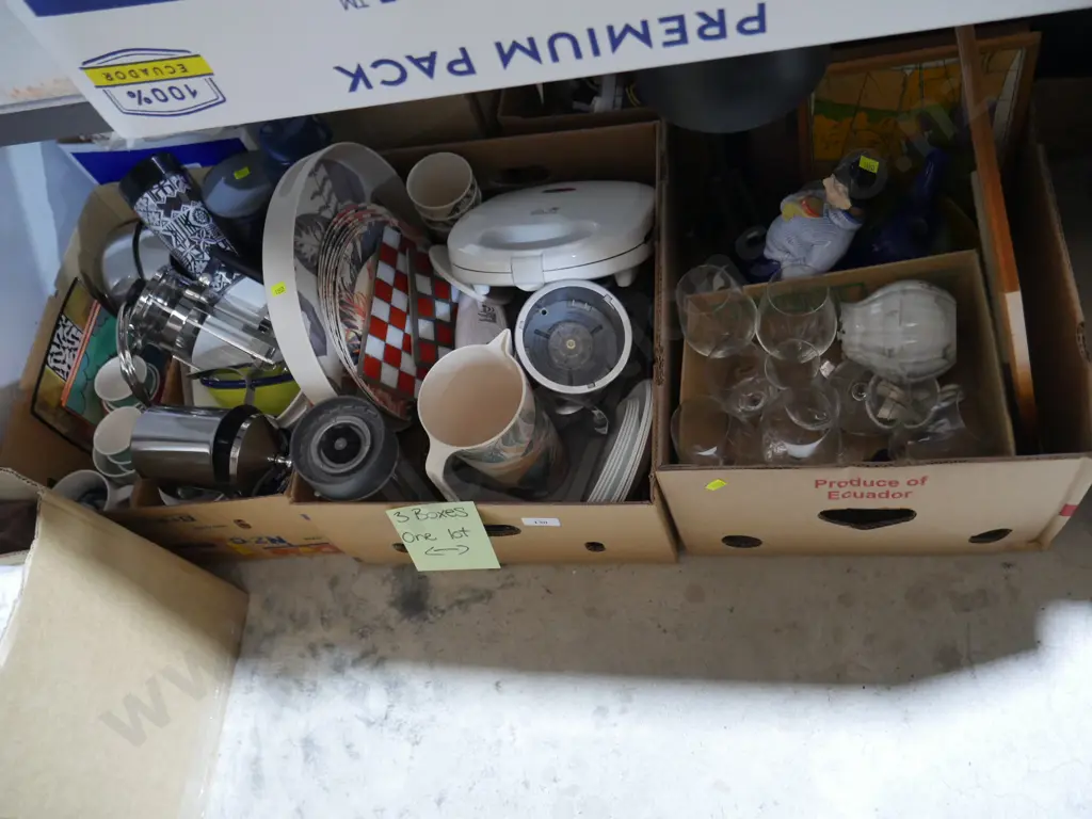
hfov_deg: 60.0
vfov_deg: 46.8
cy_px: 410
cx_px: 546
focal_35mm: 30
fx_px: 946
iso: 2000
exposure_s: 1/60
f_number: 3.6
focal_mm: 15
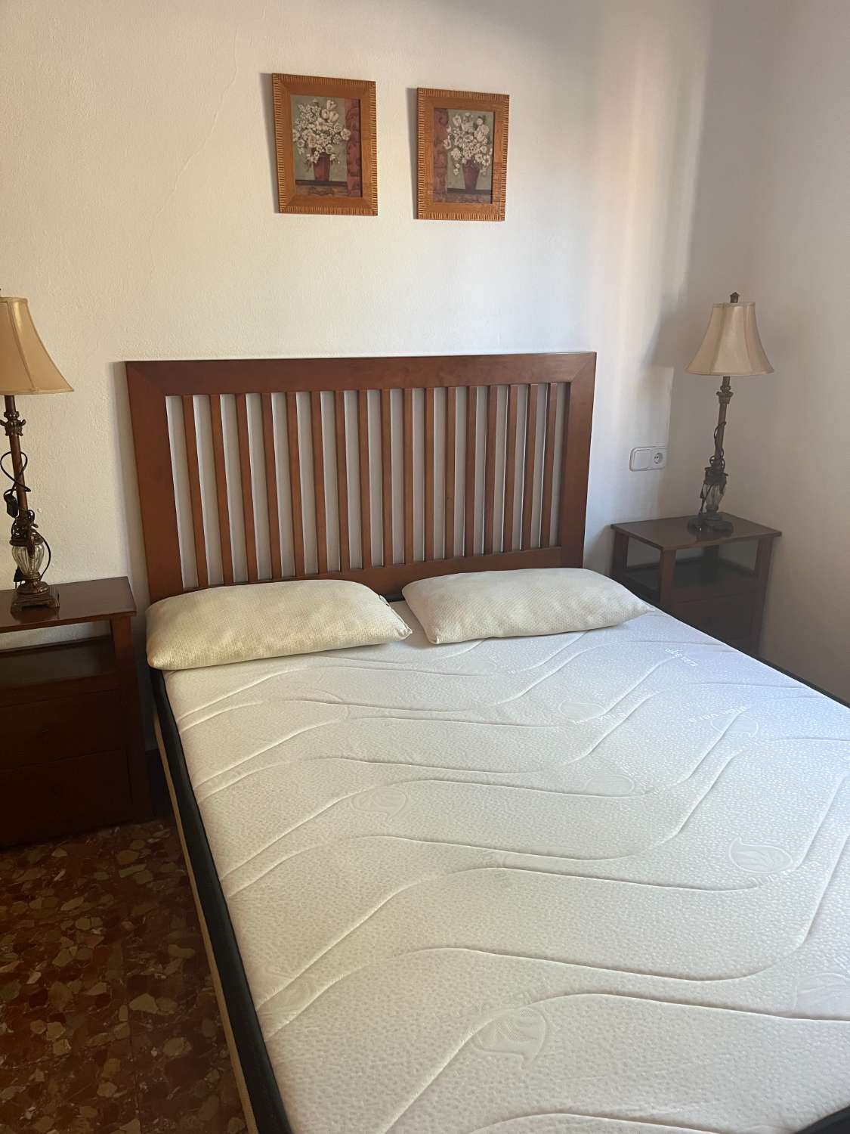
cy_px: 567
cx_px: 425
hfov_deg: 53.1
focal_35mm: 26
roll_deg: -0.7
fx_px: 851
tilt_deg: -15.6
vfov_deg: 67.3
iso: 125
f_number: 1.6
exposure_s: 1/78
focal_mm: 5.1
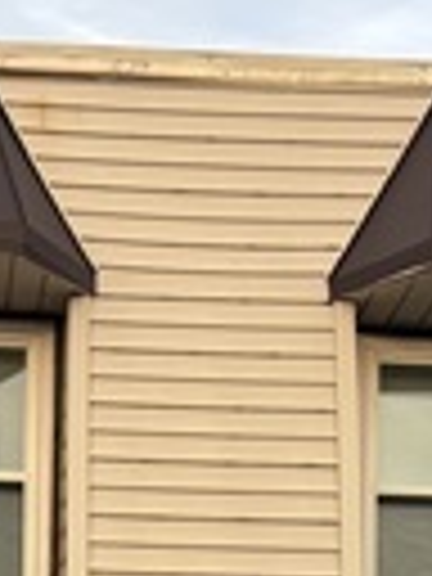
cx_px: 18
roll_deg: -2.0
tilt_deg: +1.6
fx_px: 2246
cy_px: 1235
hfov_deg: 10.9
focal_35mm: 135
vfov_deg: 12.5
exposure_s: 1/347
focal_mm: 5.96
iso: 50
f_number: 1.6
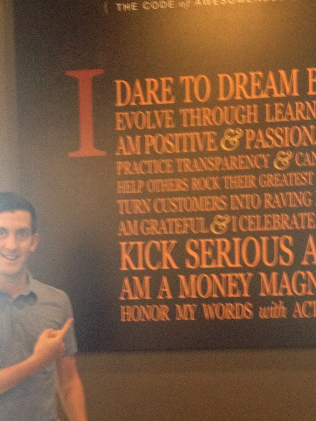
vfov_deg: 28.5
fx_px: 815
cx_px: 131
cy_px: 319
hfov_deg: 21.9
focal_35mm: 67
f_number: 2.4
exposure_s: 1/20
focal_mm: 4.28
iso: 400
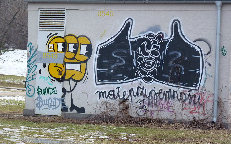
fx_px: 982
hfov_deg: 13.4
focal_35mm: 156
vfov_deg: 8.4
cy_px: 66
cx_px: 116
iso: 320
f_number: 3.7
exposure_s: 1/50
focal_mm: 26
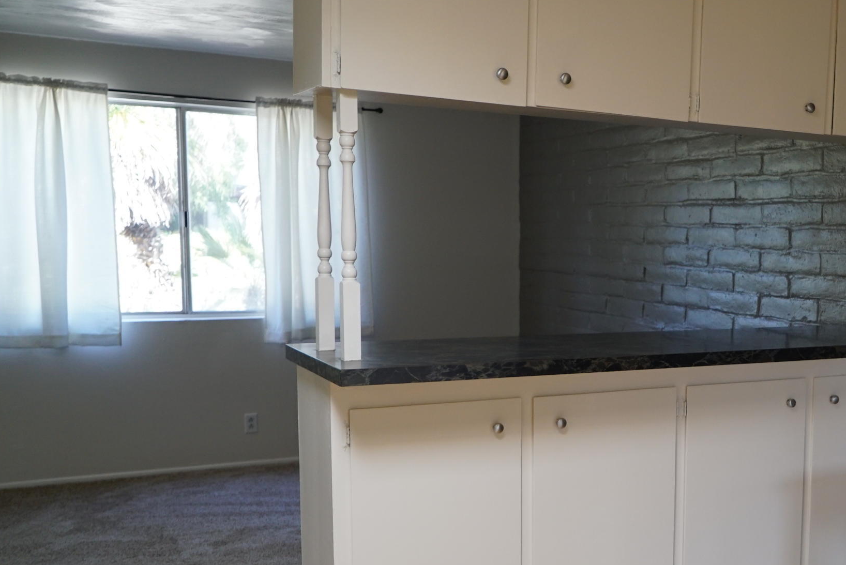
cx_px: 711
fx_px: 1035
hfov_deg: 41.9
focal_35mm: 44
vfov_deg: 30.4
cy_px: 357
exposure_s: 1/160
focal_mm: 24
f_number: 4
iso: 800
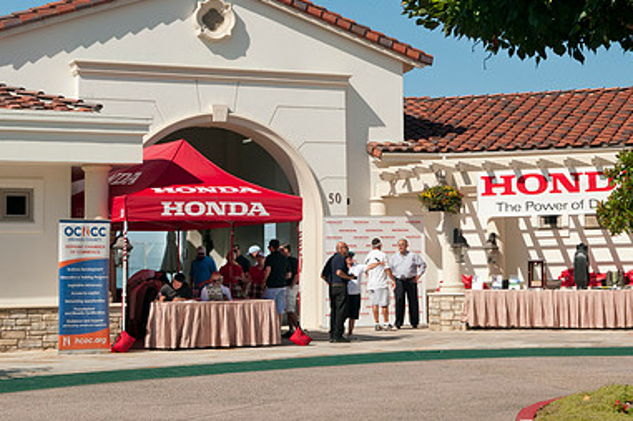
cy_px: 132
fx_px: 1405
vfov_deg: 17.0
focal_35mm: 80
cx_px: 470
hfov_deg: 25.1
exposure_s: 1/320
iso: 200
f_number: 9
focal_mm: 35
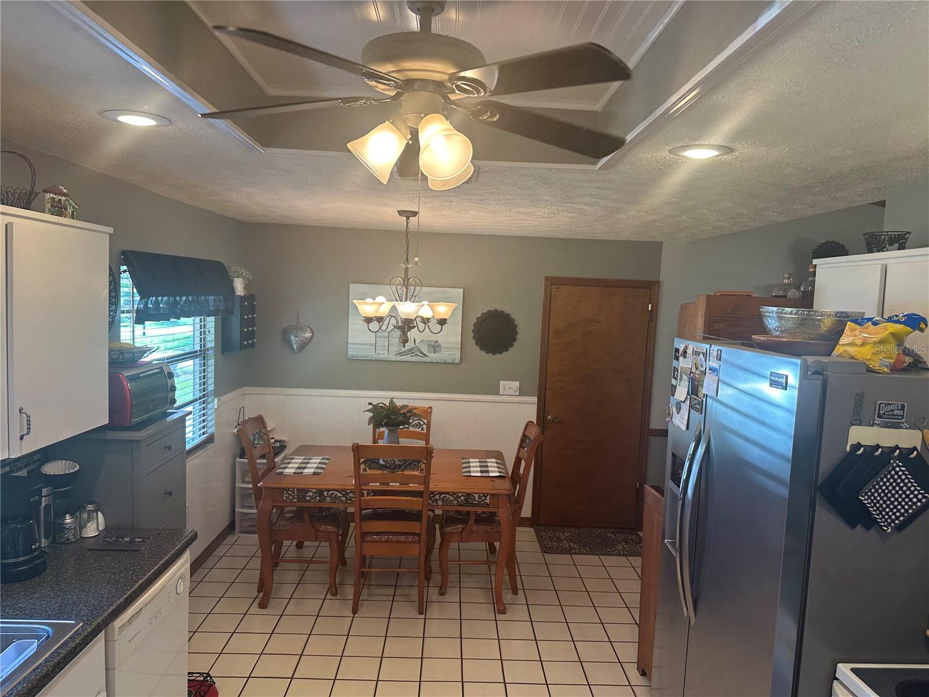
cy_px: 348
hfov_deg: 71.6
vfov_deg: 56.8
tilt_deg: -4.1
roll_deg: -2.5
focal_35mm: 24
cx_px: 464
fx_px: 644
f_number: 1.78
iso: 125
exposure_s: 1/120
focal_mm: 6.86
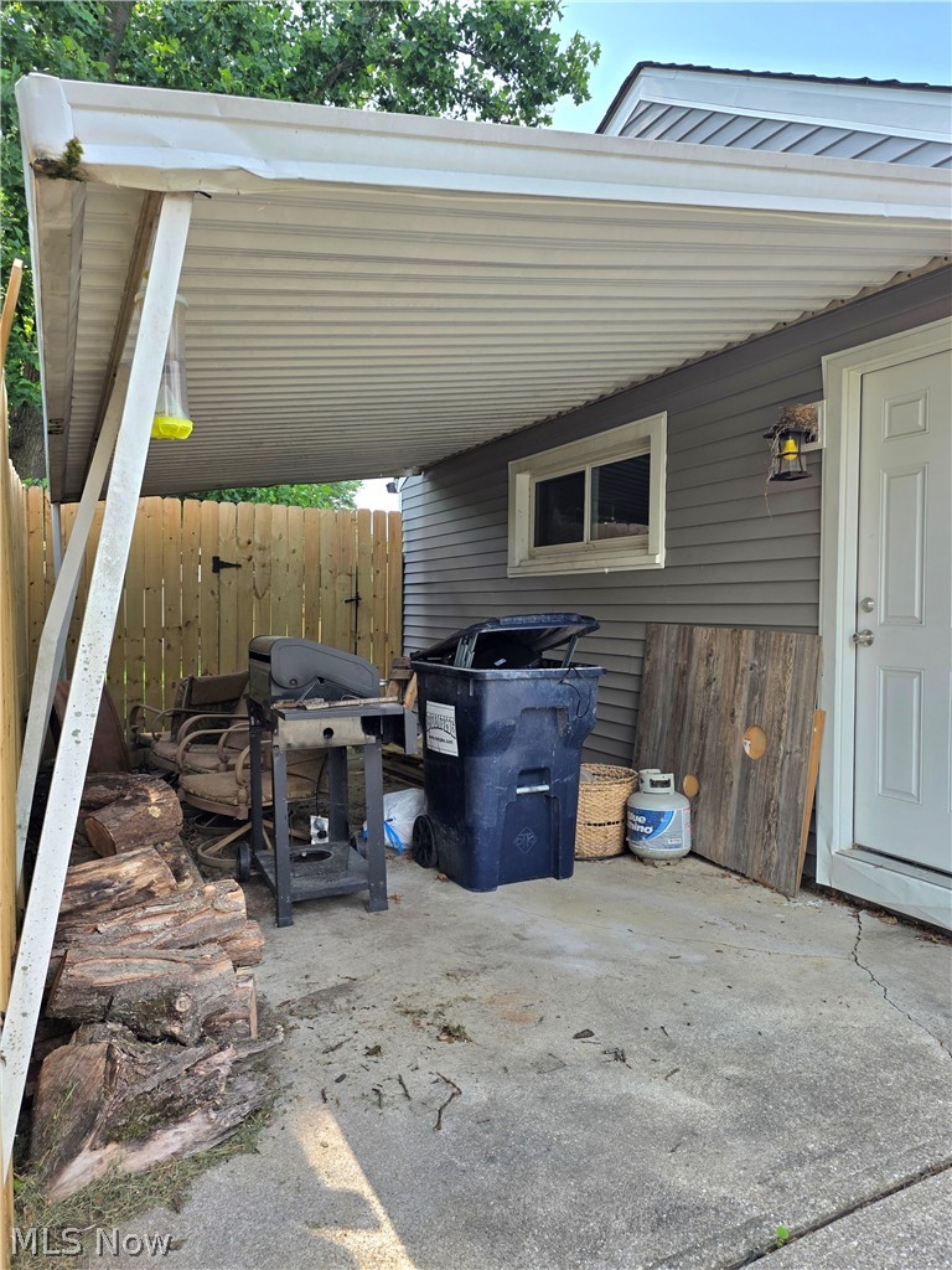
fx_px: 843
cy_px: 635
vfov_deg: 73.9
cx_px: 476
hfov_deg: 58.9
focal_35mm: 23
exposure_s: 1/1667
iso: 80
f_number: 1.7
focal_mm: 6.25
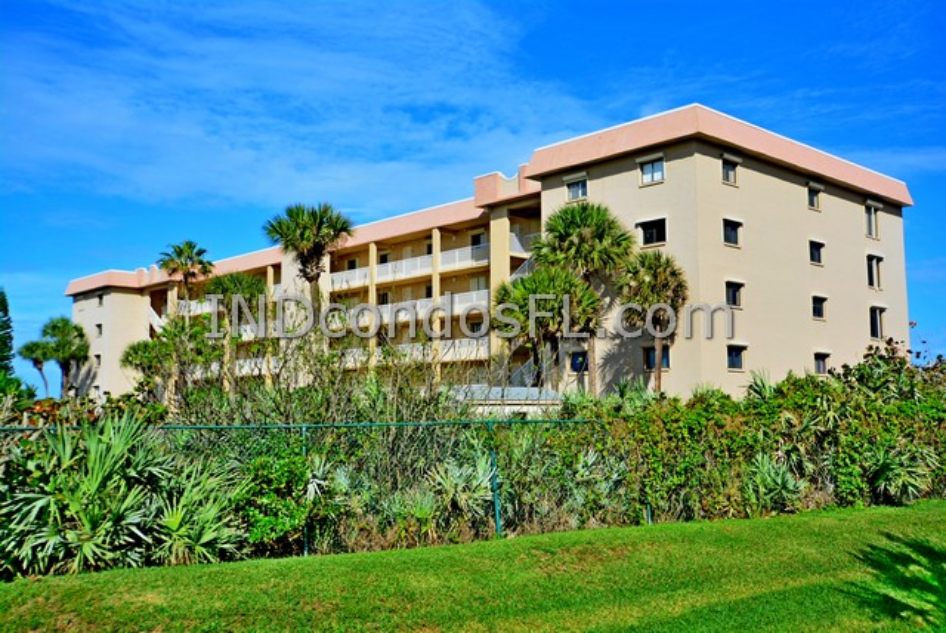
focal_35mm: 36
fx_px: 947
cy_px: 316
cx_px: 473
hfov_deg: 53.1
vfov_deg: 36.9
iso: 100
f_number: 8
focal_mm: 24
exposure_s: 1/250
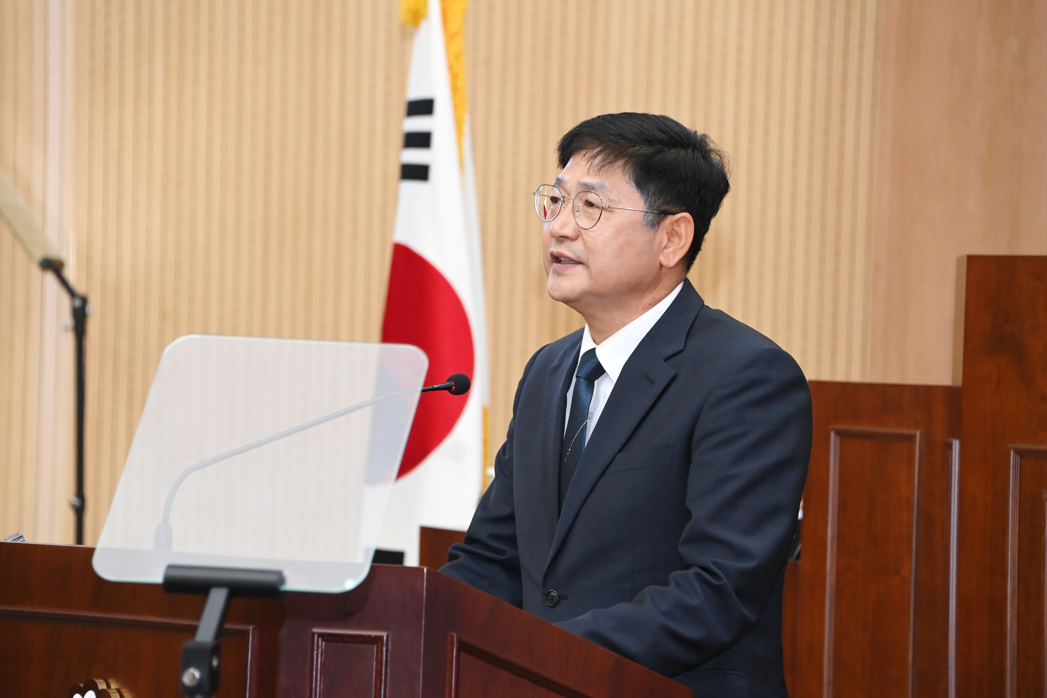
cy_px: 349
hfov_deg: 10.3
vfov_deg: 6.9
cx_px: 524
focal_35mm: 200
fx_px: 5816
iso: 5000
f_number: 6.3
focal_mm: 200
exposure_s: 1/200
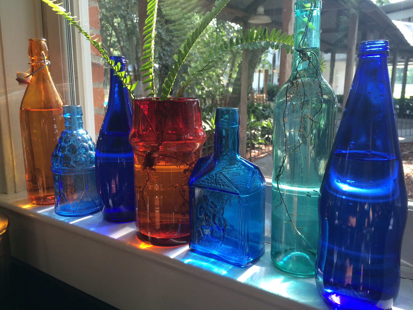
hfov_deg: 60.0
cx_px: 206
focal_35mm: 30
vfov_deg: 46.8
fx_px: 358
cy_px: 155
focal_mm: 4.12
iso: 64
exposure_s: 1/120
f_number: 2.2
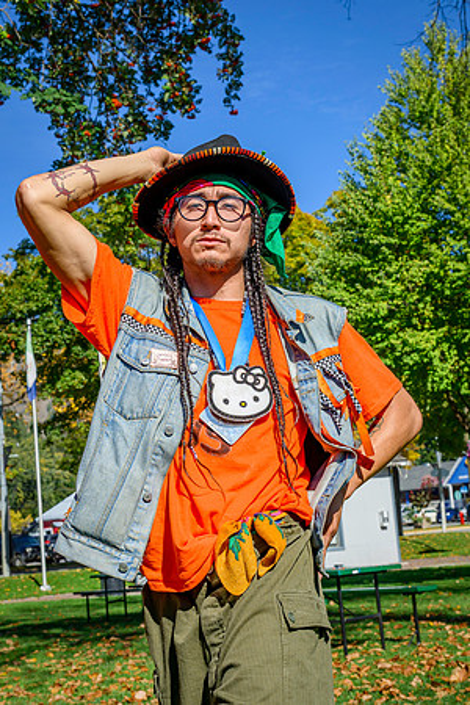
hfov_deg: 23.4
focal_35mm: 58
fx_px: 1136
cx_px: 235
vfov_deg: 34.5
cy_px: 352
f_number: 8
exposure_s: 1/500
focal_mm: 39
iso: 125
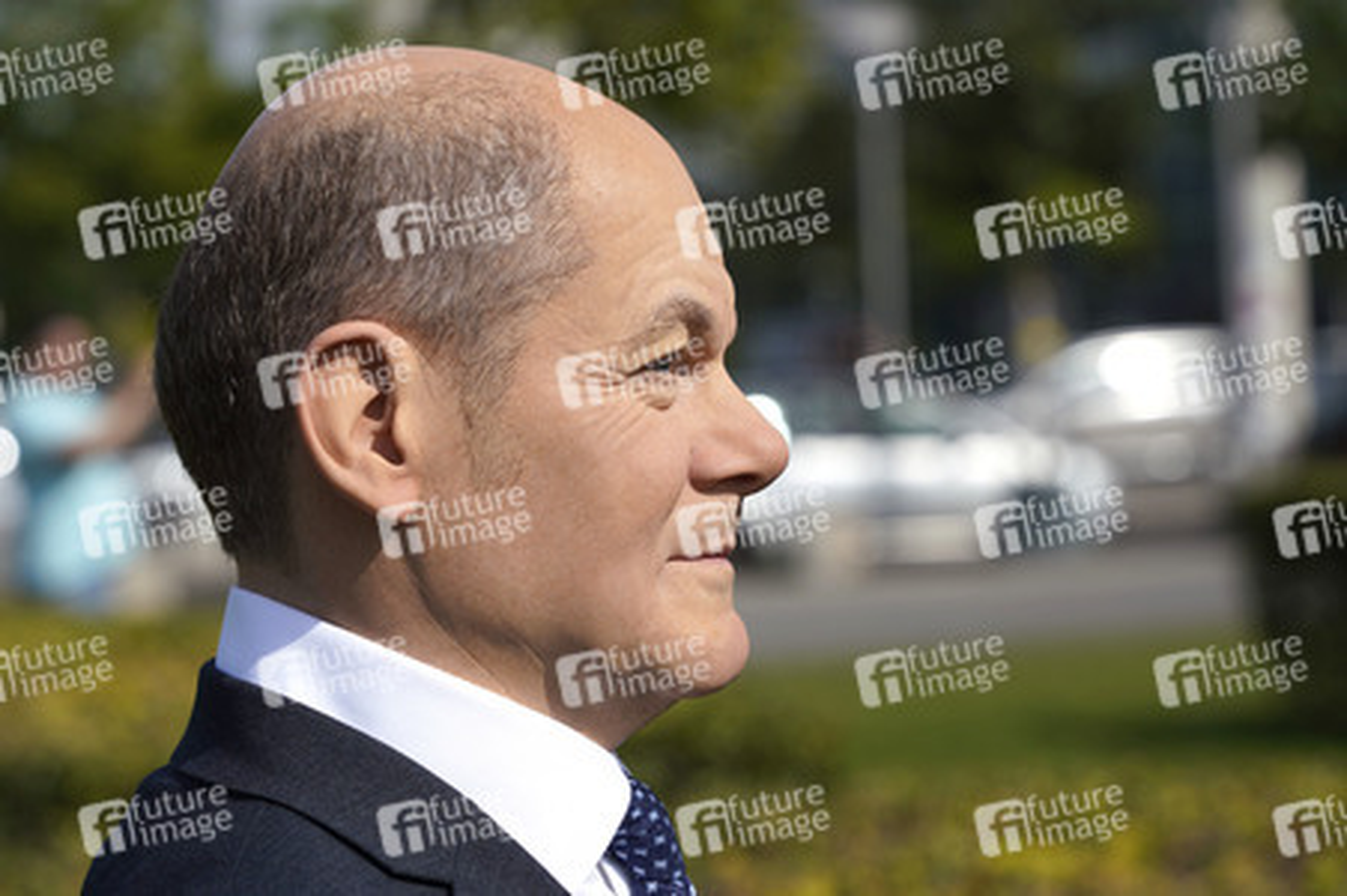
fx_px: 5234
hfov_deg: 14.7
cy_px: 448
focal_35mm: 140
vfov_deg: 9.8
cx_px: 674
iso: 100
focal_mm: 140
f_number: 7.1
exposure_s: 1/500
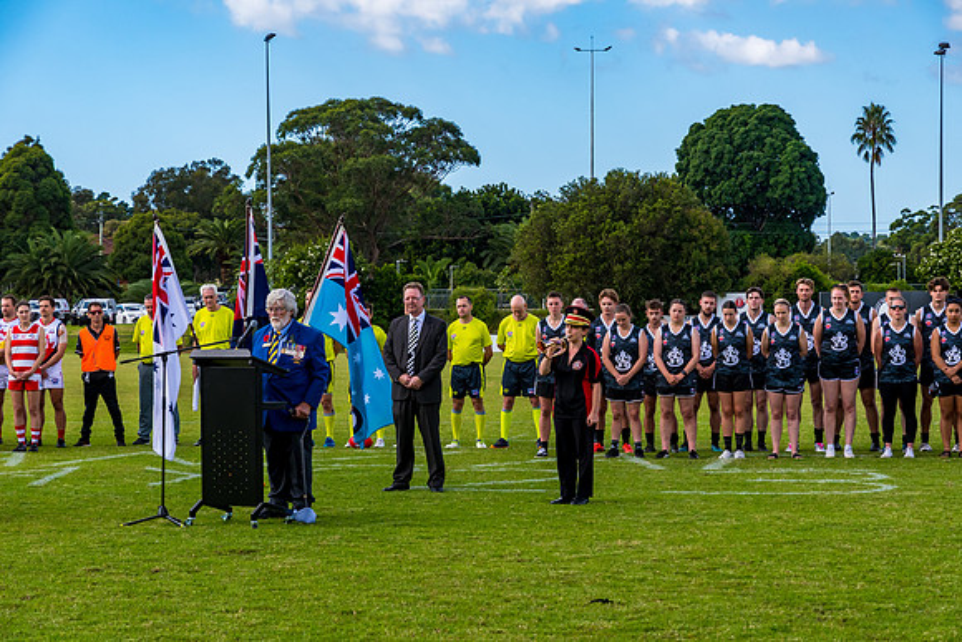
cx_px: 481
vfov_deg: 16.1
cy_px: 321
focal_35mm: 85
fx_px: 2265
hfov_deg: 24.0
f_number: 5.6
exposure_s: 1/1600
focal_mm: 56
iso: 400
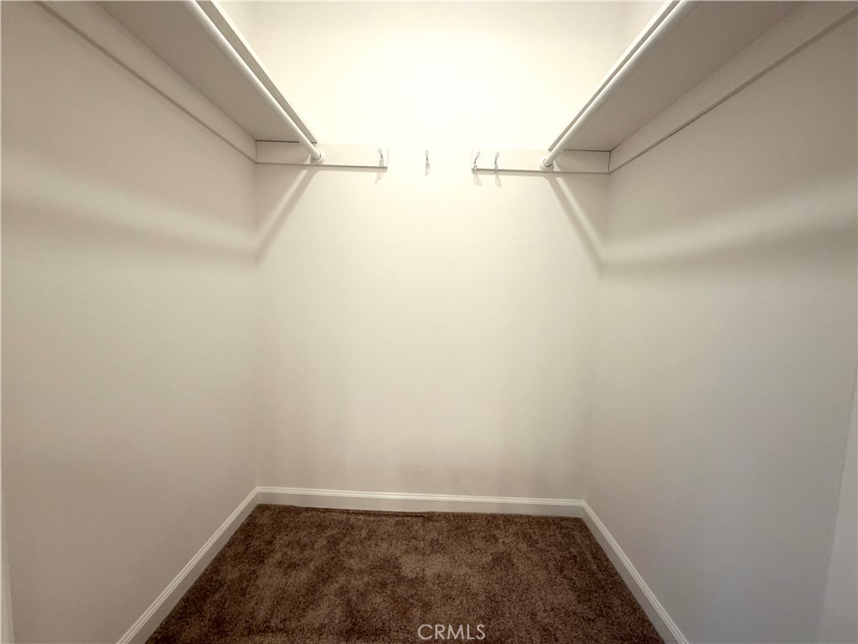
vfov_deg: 85.7
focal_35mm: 14
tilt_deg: -5.4
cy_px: 322
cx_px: 429
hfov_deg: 102.1
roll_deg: -1.6
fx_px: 347
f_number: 2.2
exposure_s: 1/120
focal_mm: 2.22
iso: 200
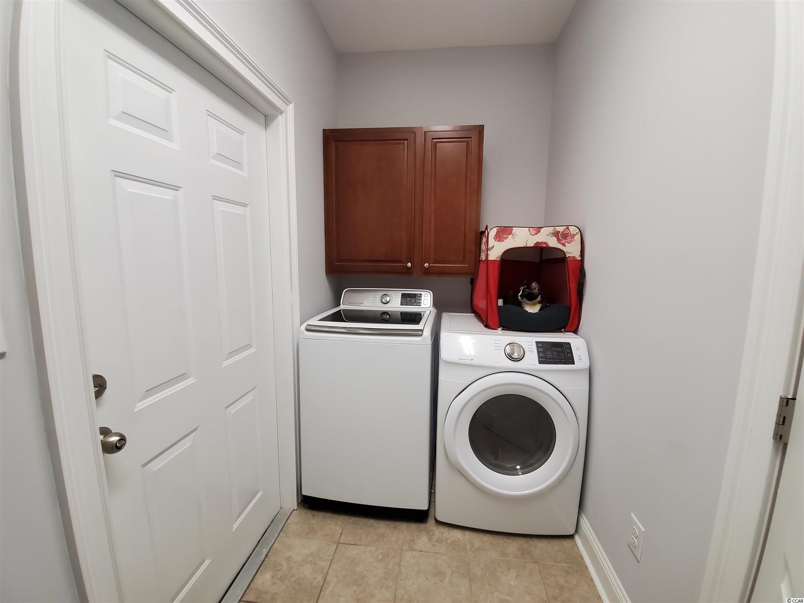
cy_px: 302
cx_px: 402
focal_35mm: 13
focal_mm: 1.8
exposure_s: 1/60
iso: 200
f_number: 2.2
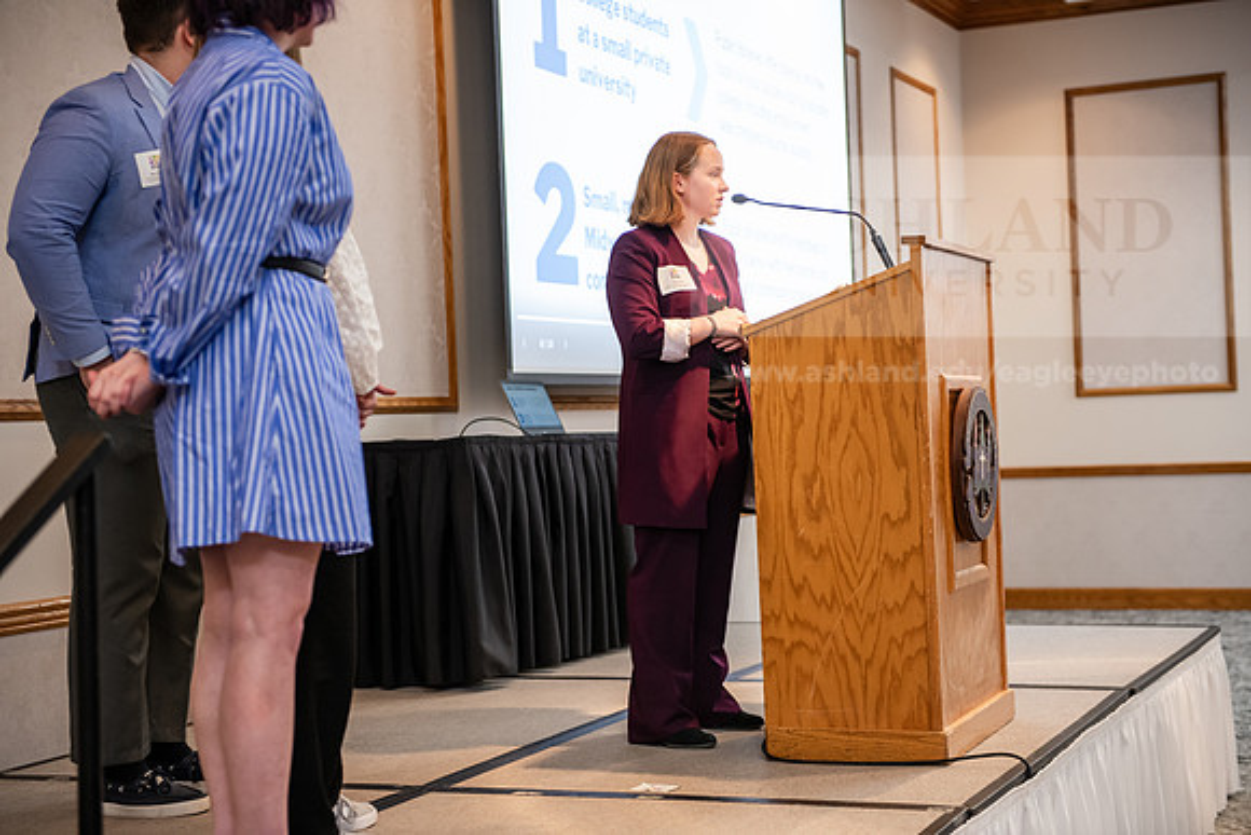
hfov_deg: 33.4
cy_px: 418
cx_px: 626
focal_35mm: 60
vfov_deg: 22.6
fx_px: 2085
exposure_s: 1/125
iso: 1250
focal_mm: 60
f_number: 3.2
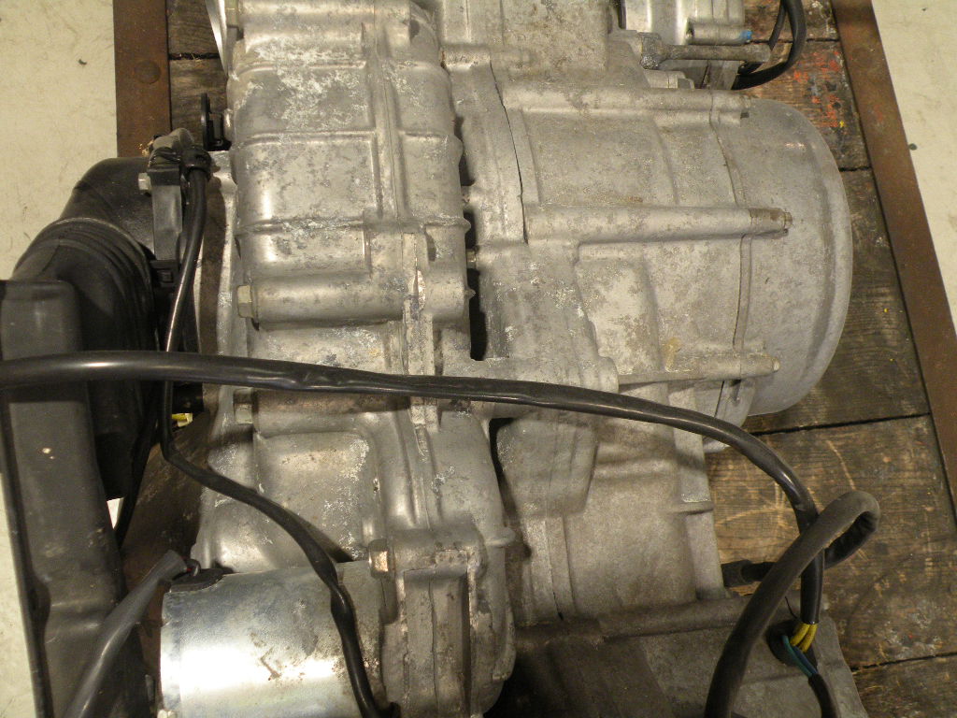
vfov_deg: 42.9
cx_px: 478
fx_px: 912
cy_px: 359
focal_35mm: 33
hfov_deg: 55.4
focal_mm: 5.8
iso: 254
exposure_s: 1/60.8
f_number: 3.2
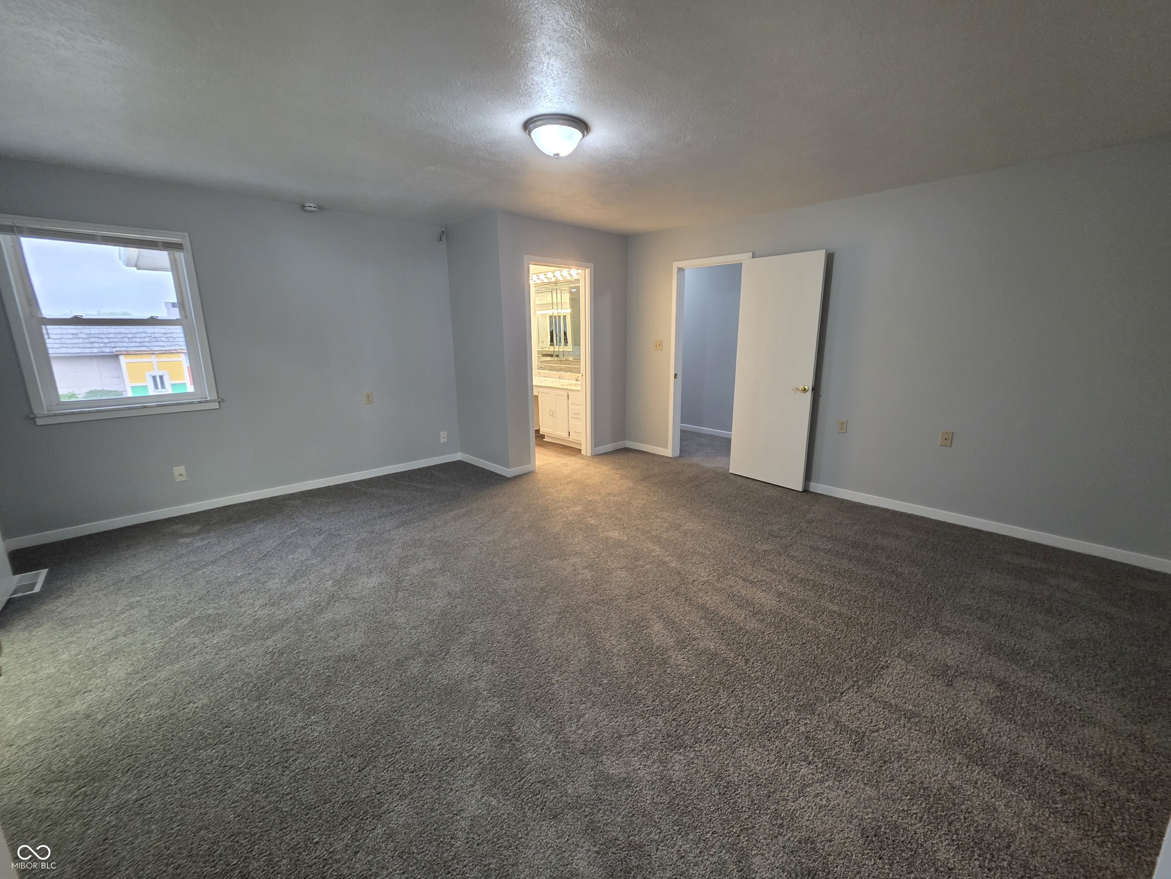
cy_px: 440
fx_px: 440
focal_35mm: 13
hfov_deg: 106.2
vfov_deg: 89.9
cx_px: 586
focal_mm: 2.2
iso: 250
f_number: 1.9
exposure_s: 1/60
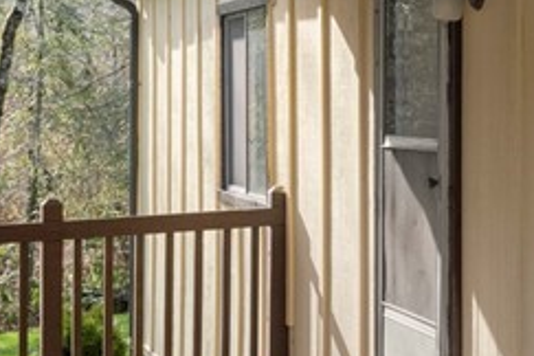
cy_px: 89
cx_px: 608
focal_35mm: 107
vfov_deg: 12.8
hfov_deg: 18.3
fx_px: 1587
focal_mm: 24
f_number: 8
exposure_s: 1/250
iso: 320
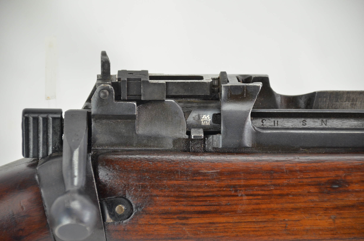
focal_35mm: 202
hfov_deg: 10.2
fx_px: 2043
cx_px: 182
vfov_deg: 6.8
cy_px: 120
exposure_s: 1/125
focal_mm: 135
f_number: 5.6
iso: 1100
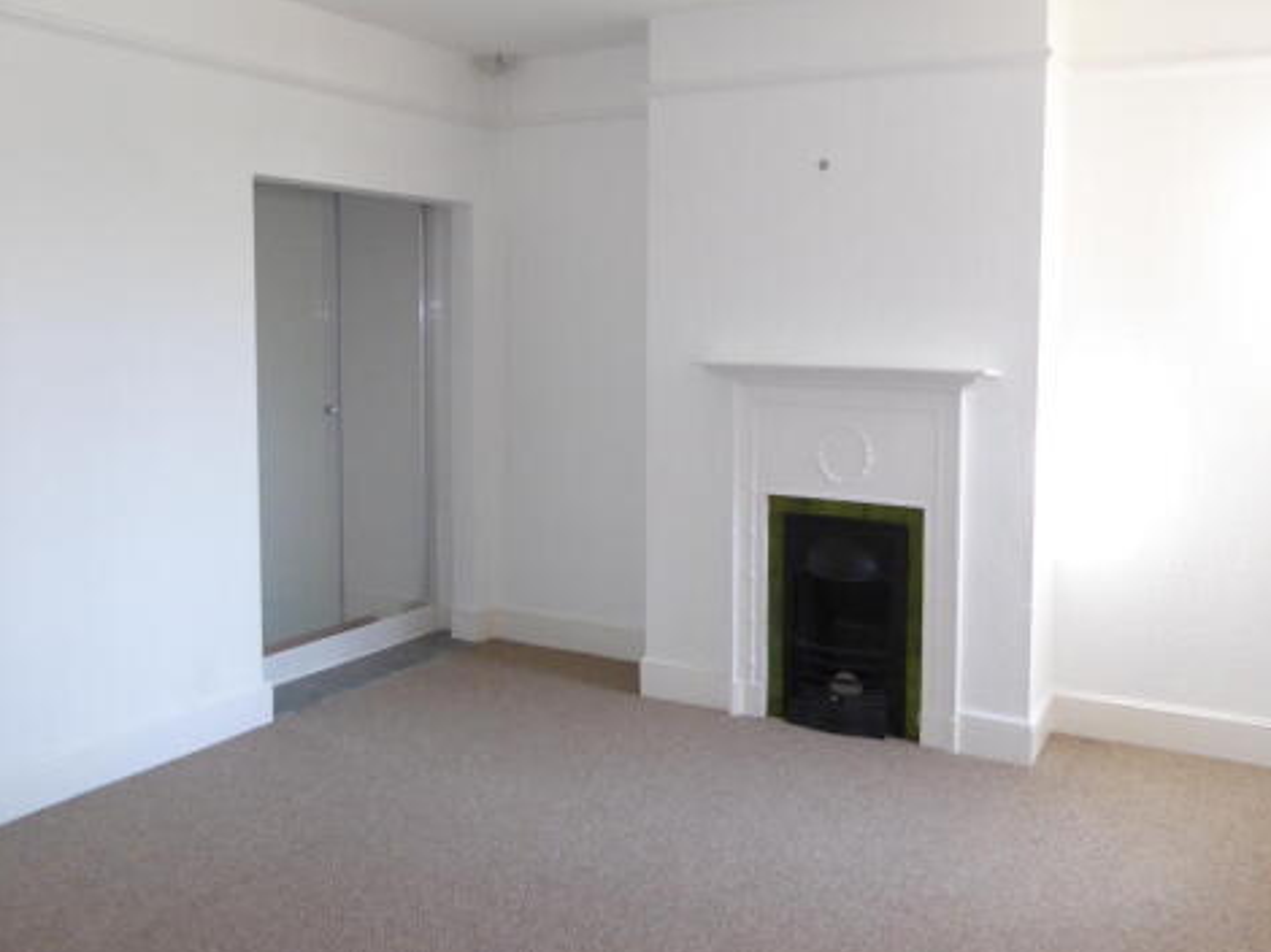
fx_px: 1138
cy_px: 394
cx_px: 742
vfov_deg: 45.2
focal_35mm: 31
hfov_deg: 58.0
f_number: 3.3
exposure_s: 1/60
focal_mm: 4.3
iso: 320
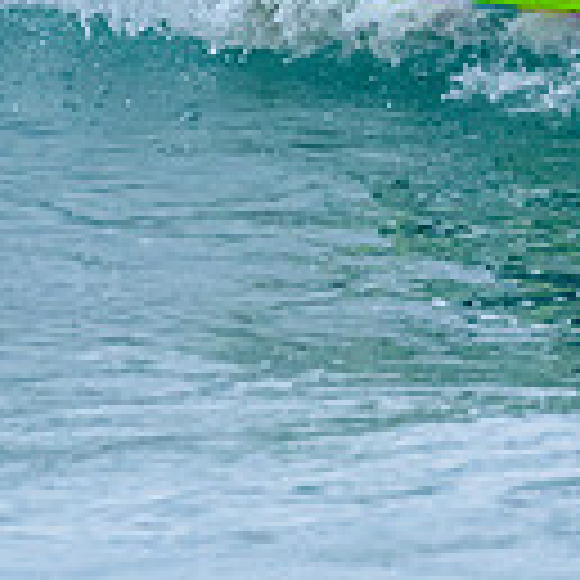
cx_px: 581
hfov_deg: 0.7
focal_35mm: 2402
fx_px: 45533
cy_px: -174
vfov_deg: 0.7
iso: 800
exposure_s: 1/2000
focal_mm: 500
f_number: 5.6
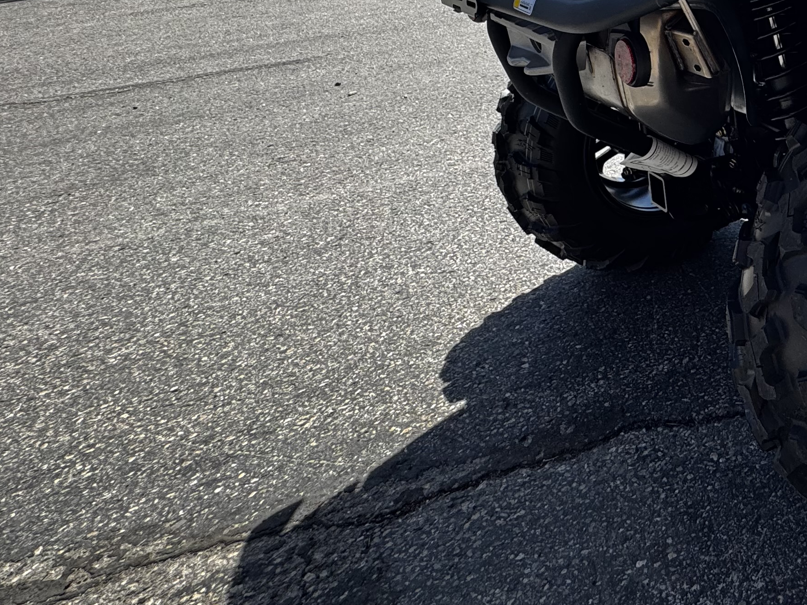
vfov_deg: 37.9
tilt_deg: -8.6
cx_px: 889
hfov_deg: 43.7
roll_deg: +3.1
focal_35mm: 32
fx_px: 746
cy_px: -37
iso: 40
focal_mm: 2.22
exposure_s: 1/334
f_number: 2.2
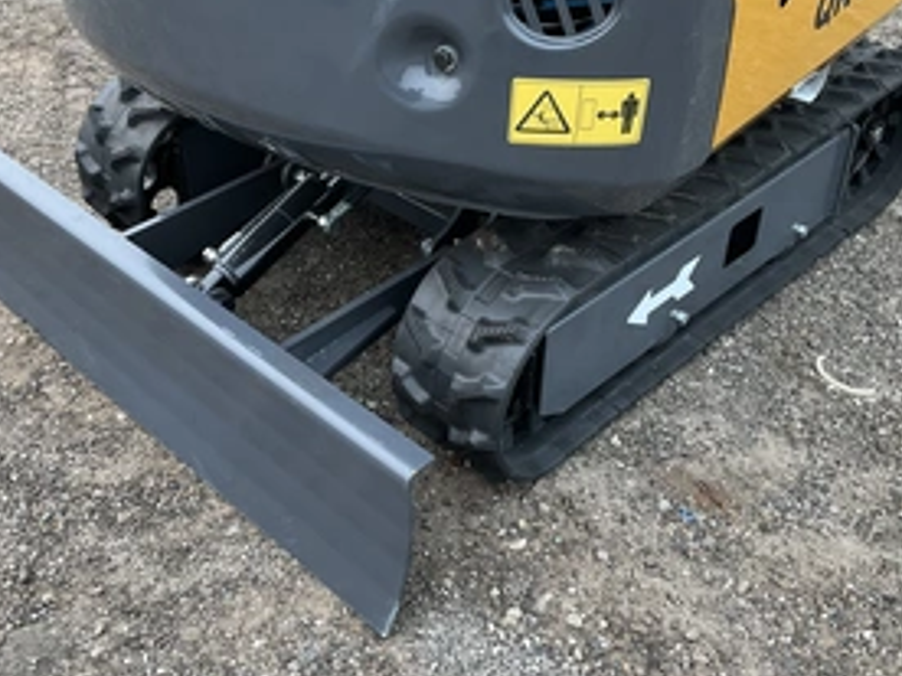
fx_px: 1094
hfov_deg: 44.8
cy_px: 287
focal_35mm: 42
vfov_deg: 34.3
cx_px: 431
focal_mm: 3
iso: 40
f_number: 1.8
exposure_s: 1/122
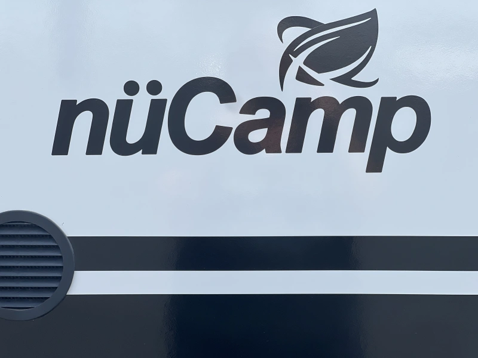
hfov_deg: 25.3
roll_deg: +0.4
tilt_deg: -4.0
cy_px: 179
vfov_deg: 19.1
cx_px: 239
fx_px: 1063
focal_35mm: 77
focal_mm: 9
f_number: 2.8
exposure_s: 1/401
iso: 32
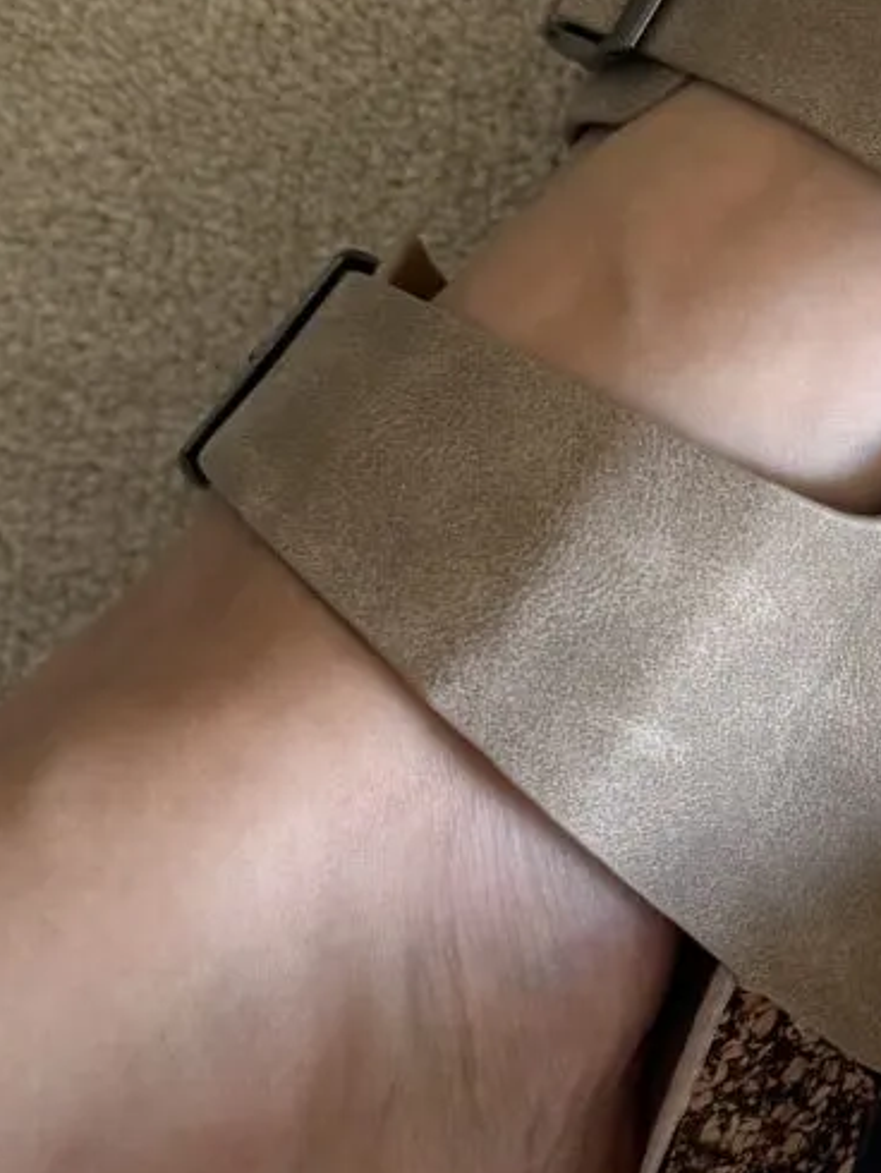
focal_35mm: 94
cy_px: 579
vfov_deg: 20.9
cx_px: 1326
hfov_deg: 14.6
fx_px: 3187
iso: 200
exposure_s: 1/85
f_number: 1.78
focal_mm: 6.76
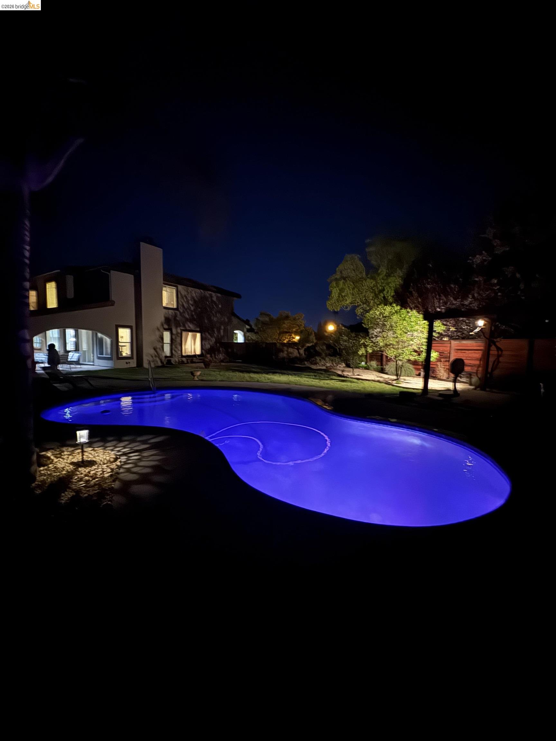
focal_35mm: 14
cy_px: 370
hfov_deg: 85.7
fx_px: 300
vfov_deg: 102.1
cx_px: 278
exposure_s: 1/7
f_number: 2.2
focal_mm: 2.22
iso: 3200
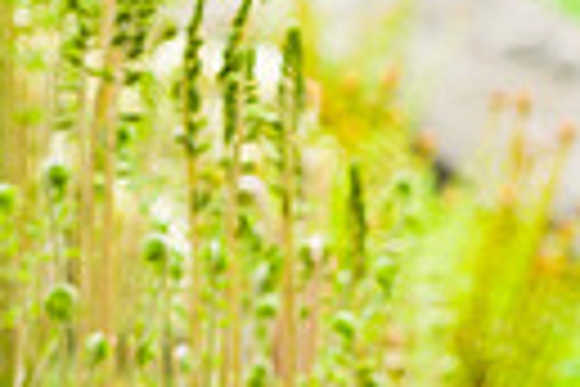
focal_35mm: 505
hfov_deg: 4.1
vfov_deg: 2.7
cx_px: 886
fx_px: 8135
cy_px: 621
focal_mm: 112
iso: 200
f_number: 3.2
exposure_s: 1/320
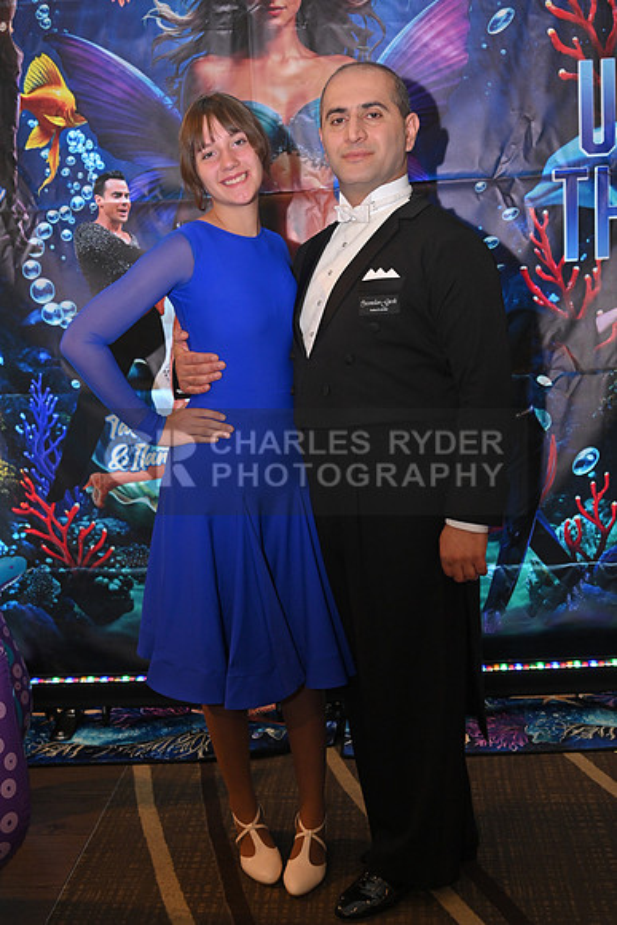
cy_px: 462
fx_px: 1028
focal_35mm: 40
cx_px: 308
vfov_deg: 48.4
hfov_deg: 33.4
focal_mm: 40
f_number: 5
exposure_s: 1/400
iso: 1600
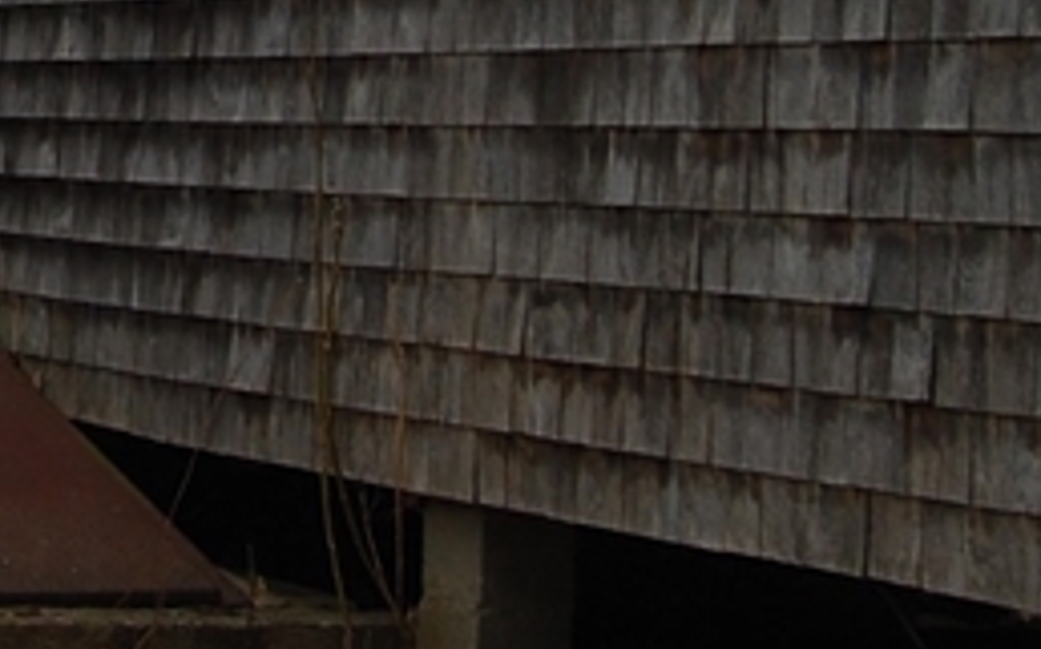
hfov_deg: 17.2
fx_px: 3262
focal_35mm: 115
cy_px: -639
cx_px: -262
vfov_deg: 10.5
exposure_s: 1/200
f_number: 7.1
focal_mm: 19
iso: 200
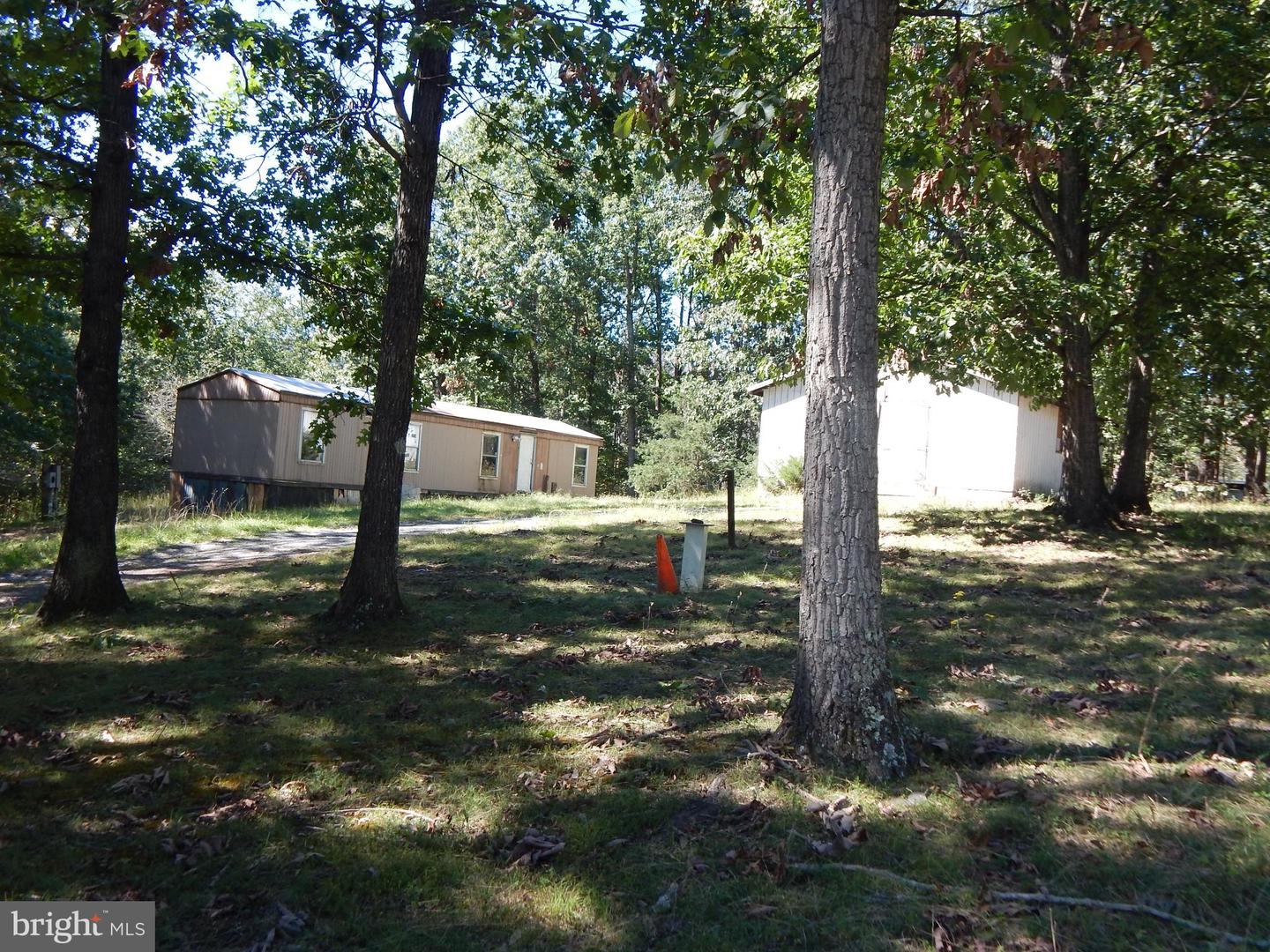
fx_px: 1137
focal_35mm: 31
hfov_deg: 58.4
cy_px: 476
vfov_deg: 45.4
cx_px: 635
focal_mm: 5.6
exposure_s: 1/250
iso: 125
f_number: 3.2
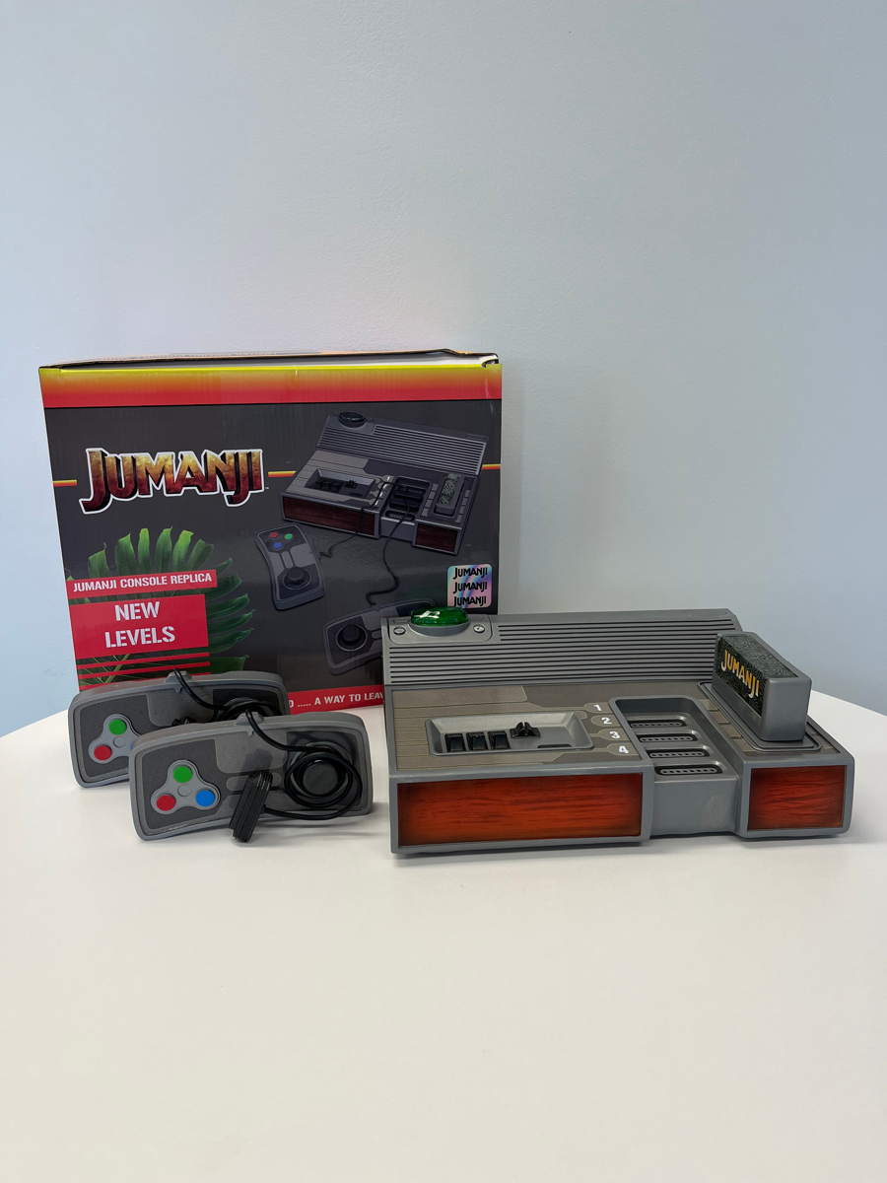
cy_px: 592
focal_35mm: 26
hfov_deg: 53.1
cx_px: 444
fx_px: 888
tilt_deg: -15.3
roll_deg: -0.2
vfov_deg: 67.3
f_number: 1.6
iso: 50
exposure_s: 1/101
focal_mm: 5.1
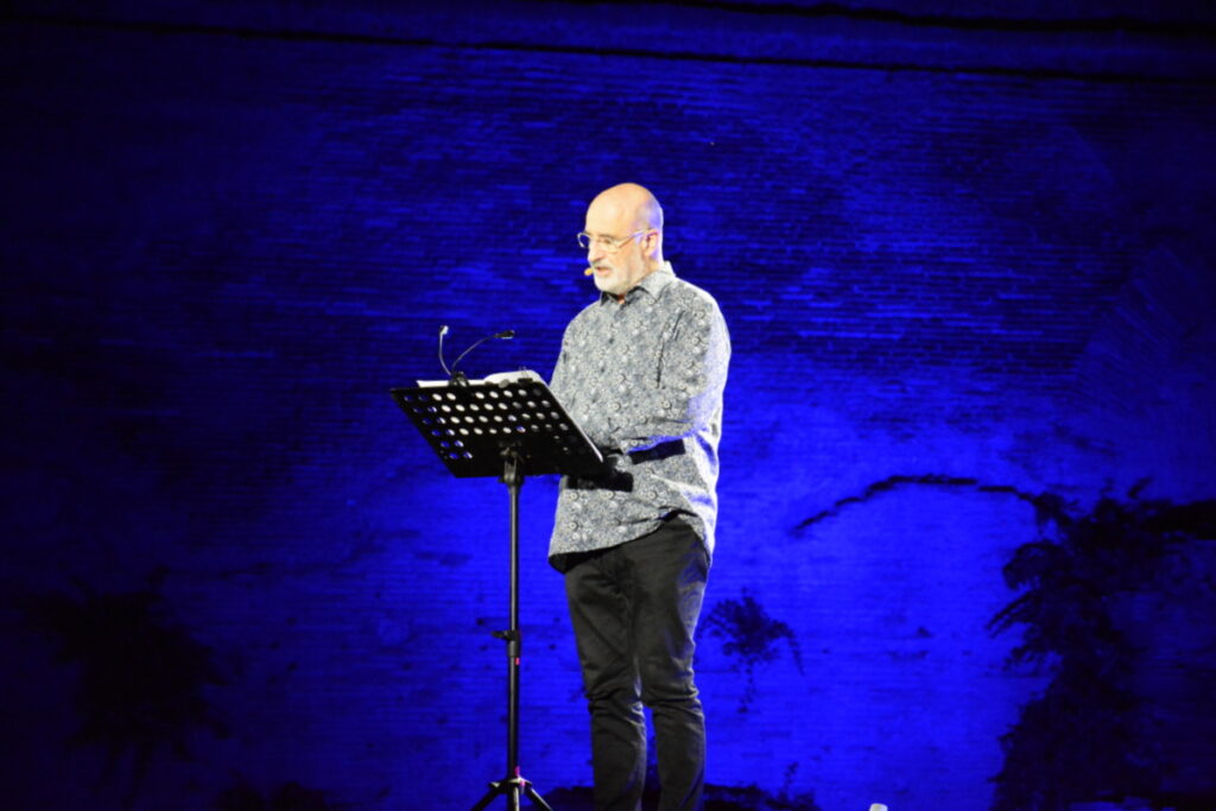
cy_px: 406
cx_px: 608
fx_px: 5320
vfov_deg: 8.7
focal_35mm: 158
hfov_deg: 13.0
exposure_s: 1/320
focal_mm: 105
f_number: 5.6
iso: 6400
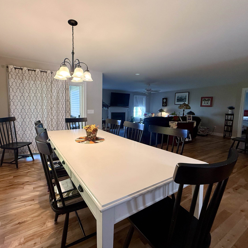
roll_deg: -1.1
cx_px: 111
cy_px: 121
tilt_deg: -5.8
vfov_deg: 84.0
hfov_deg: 83.7
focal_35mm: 17
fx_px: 138
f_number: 2.2
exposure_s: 1/120
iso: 250
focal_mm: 2.22
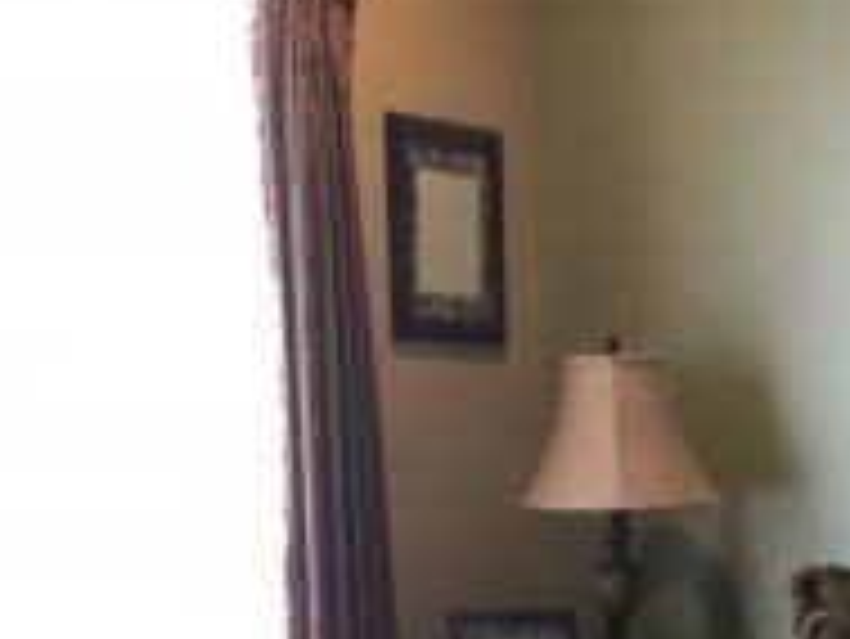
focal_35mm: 98
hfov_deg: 19.1
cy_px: 976
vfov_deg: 14.1
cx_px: 971
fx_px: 2408
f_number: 2.2
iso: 80
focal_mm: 4.15
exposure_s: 1/30
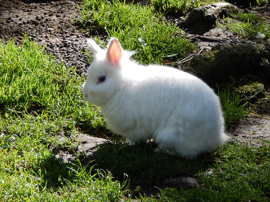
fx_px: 1810
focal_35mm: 232
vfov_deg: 6.4
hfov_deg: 8.5
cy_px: 101
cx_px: 135
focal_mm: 41.7
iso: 125
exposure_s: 1/200
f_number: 5.6
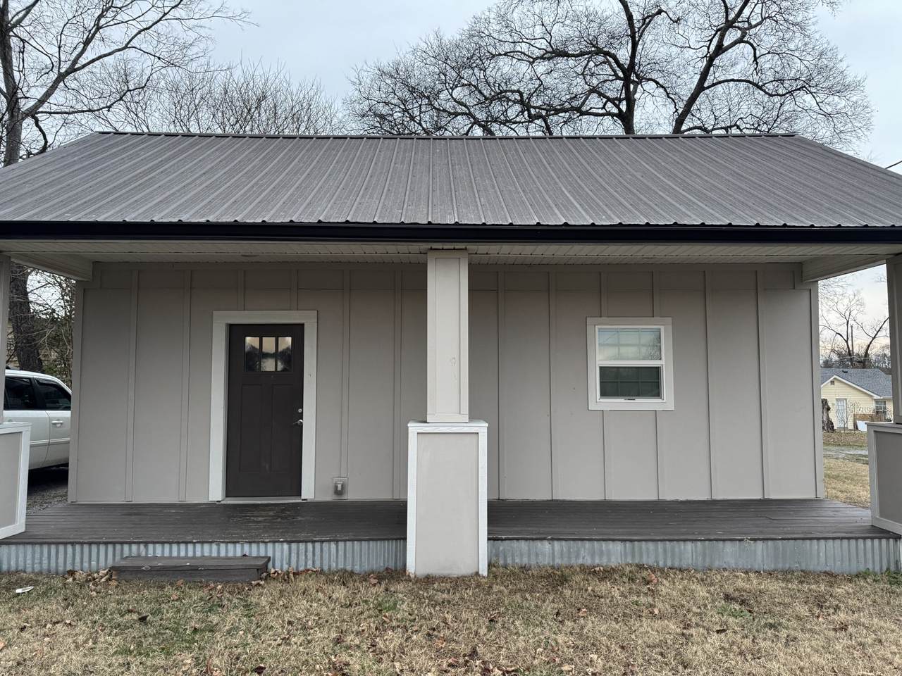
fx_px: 625
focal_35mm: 24
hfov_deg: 71.6
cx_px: 451
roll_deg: -0.2
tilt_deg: +3.8
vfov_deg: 56.8
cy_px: 338
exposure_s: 1/60
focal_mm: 6.76
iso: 320
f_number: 1.78
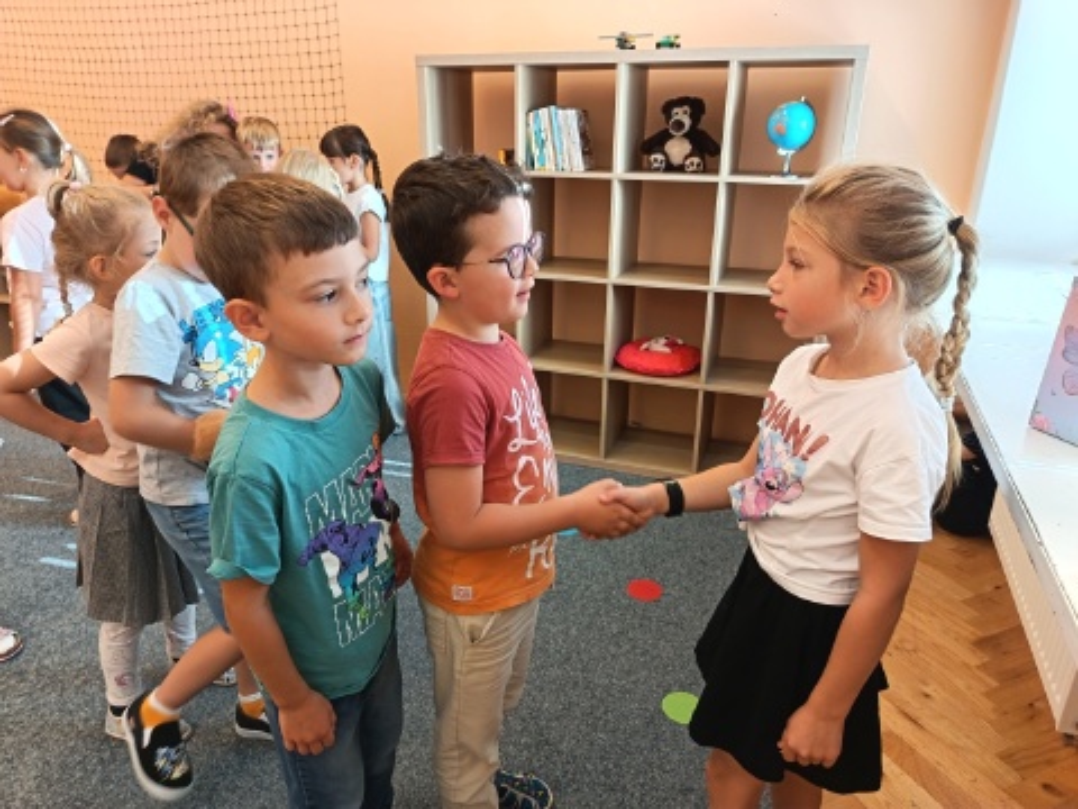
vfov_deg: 56.8
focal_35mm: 24
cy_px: 404
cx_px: 539
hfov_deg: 71.6
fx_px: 747
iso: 530
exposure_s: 1/50
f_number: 1.75
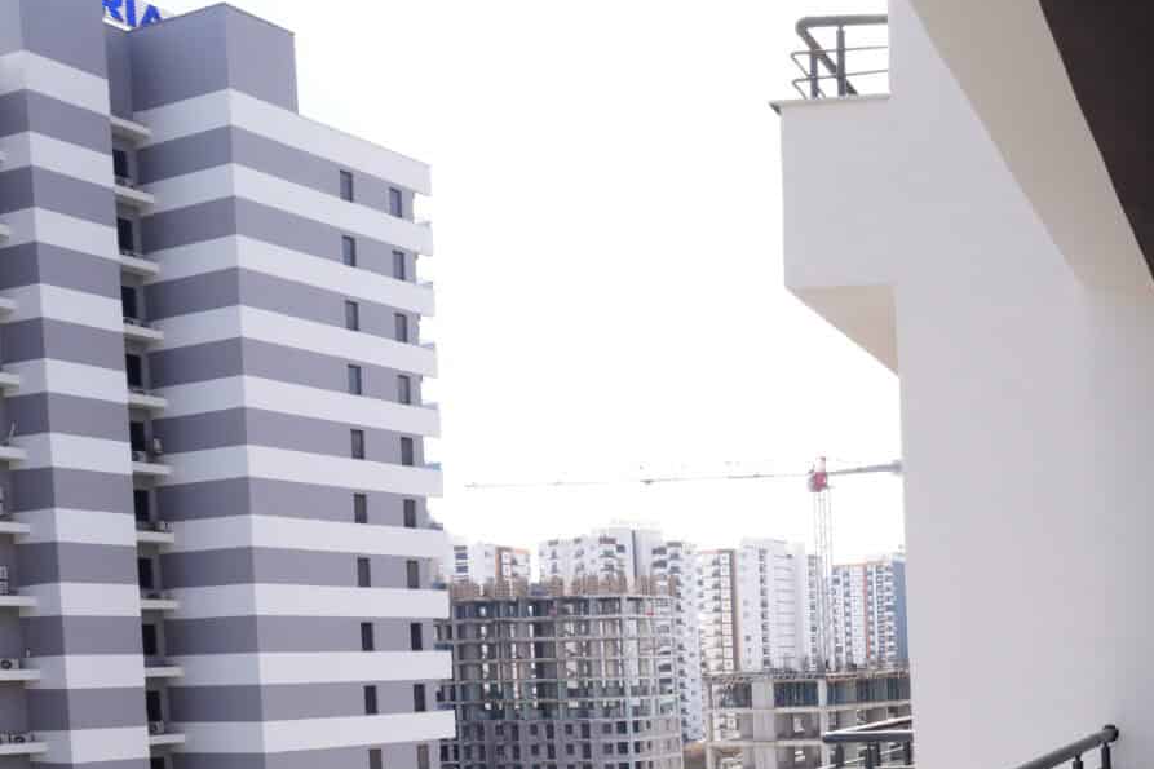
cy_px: 733
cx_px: 1260
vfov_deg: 32.0
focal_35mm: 39
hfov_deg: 40.4
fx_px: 1250
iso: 100
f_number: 7.1
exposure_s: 1/100
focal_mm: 17
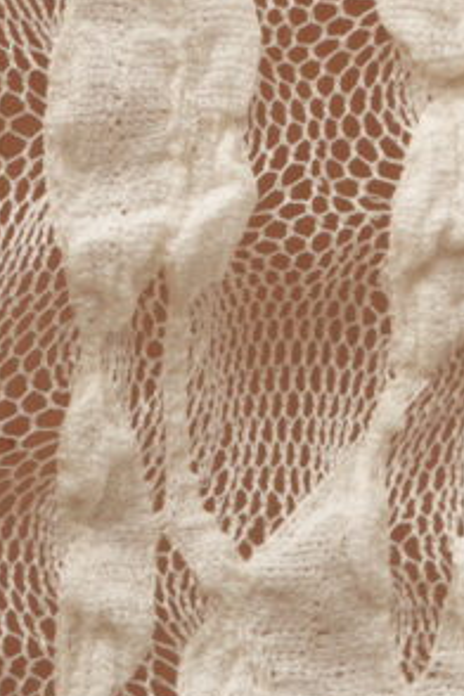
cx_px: 355
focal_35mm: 306
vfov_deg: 6.5
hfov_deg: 4.5
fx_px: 5916
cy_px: -663
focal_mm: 50
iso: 500
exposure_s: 1/125
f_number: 8
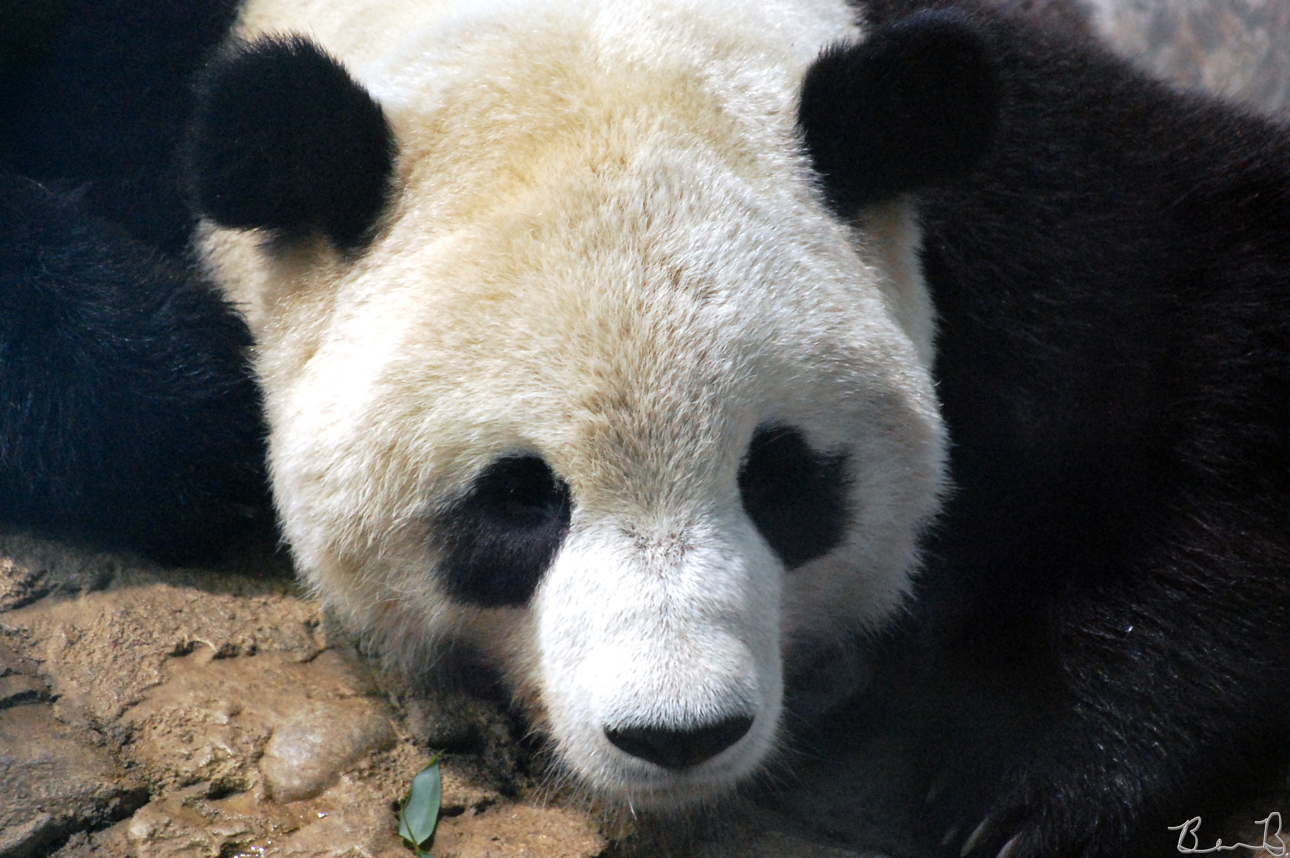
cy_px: 429
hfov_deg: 6.9
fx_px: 10740
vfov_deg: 4.6
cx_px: 645
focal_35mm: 300
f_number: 5.6
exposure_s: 1/20
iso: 1600
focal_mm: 200
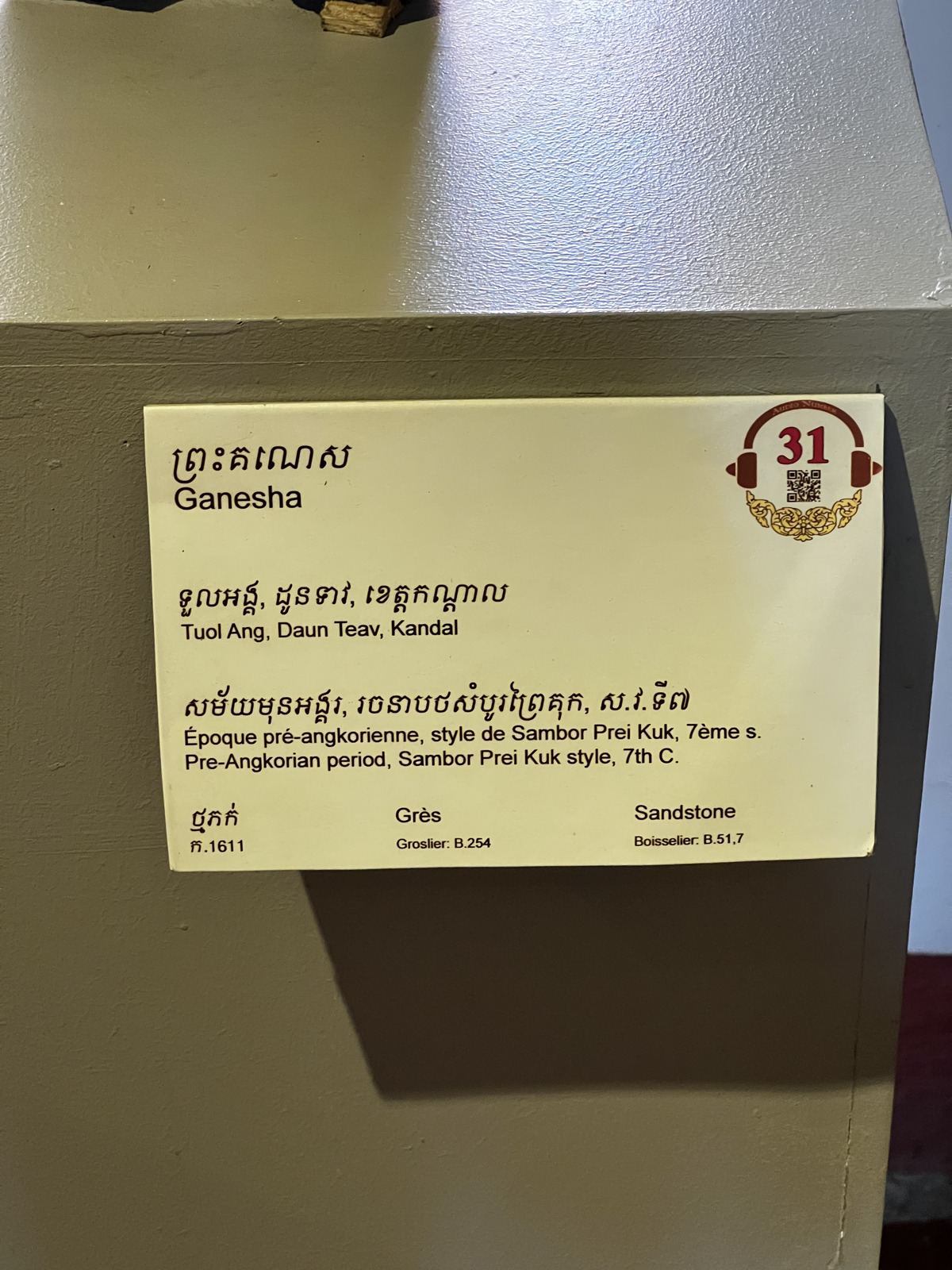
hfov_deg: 19.1
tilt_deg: -35.6
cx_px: 476
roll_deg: +0.1
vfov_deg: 25.3
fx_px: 2824
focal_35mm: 77
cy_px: 635
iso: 500
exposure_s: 1/60
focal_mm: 9
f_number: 2.8
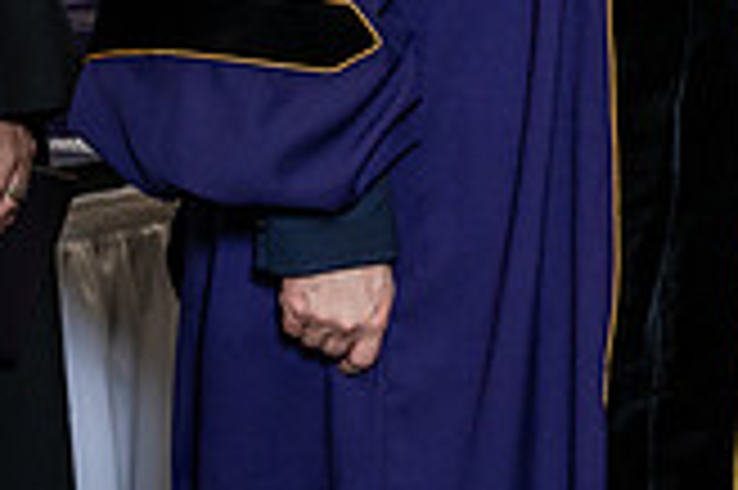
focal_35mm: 202
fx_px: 4137
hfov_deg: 9.9
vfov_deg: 6.7
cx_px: 1048
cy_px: -209
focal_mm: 57
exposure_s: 1/200
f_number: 5.6
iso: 1250
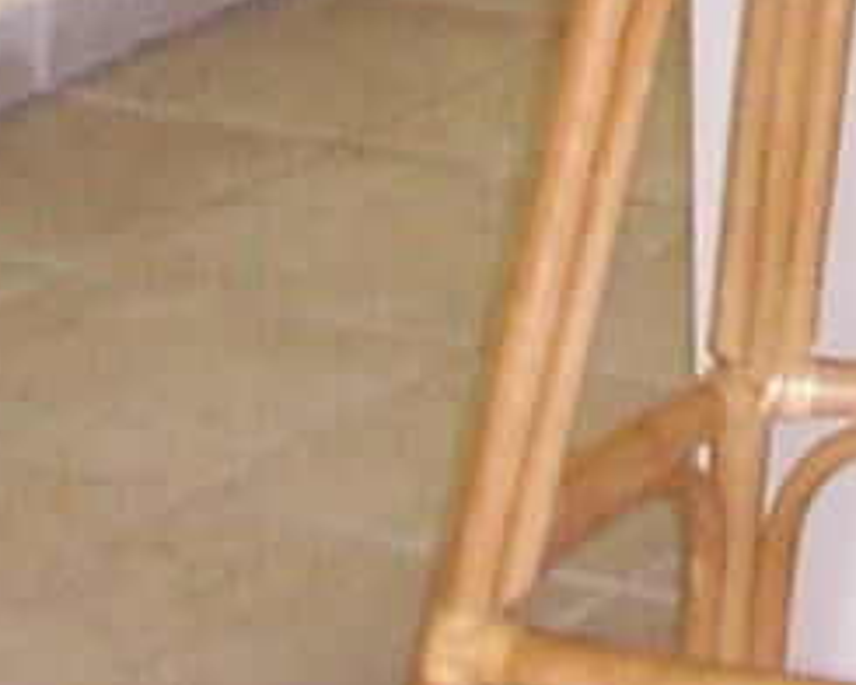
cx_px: 1342
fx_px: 6942
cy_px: -1630
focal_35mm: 274
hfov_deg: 6.9
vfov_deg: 5.2
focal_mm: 7.5
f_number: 2.8
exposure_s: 1/30
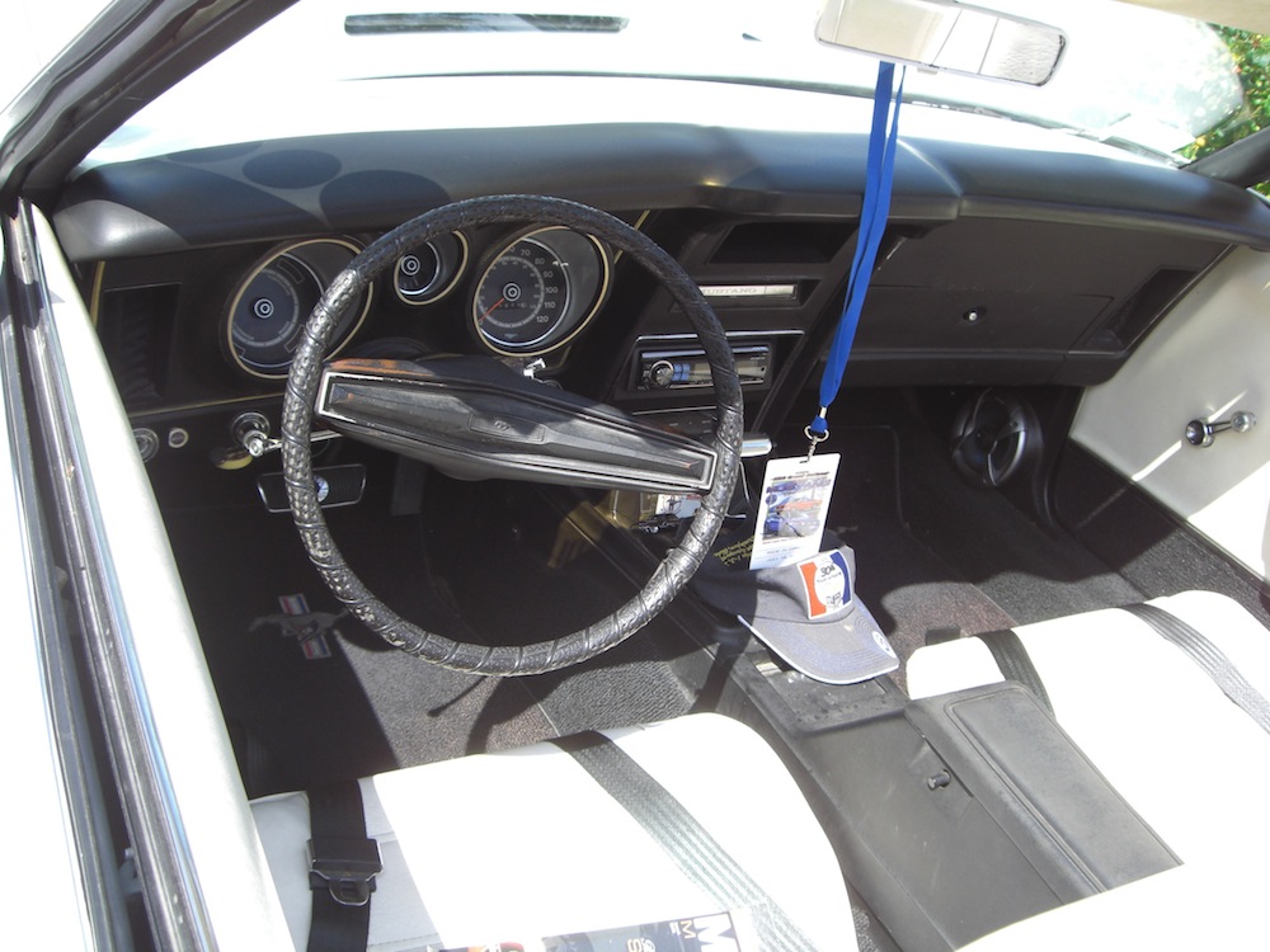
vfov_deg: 37.7
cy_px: 476
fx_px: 1394
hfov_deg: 49.0
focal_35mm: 38
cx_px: 635
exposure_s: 1/320
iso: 64
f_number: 2.7
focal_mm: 6.2
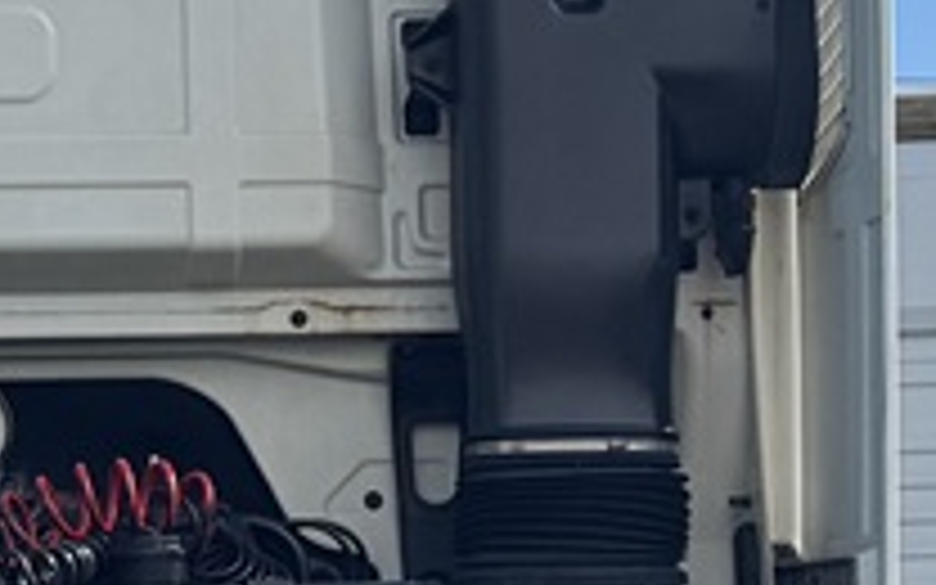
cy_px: 972
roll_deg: +1.5
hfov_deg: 12.5
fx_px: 4260
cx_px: 178
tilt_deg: -3.2
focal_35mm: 167
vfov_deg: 7.7
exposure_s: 1/2833
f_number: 1.78
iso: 80
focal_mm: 6.76
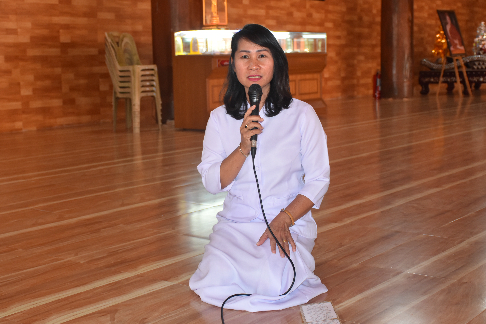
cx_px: 243
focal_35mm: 57
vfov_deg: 23.8
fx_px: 769
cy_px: 162
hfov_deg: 35.1
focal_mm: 38
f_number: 4.2
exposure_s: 1/80
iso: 800
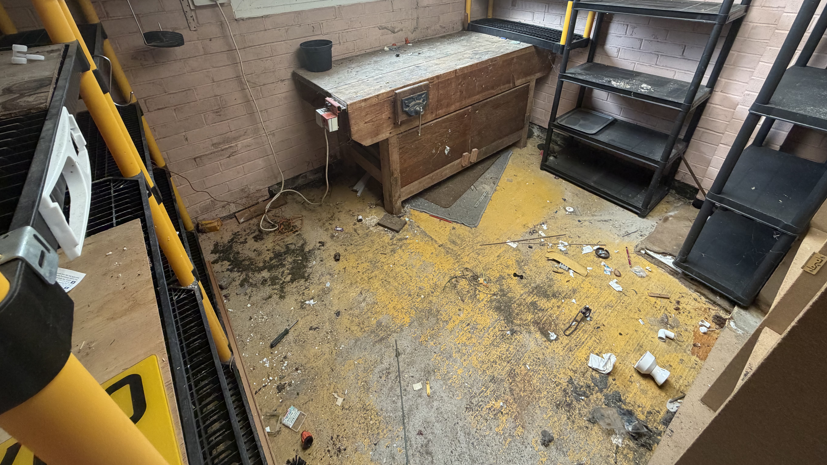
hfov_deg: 99.4
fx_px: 351
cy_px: 143
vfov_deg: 64.7
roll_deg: +3.2
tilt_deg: -28.8
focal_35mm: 16
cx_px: 407
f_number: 2.2
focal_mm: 2.22
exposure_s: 1/121
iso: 320
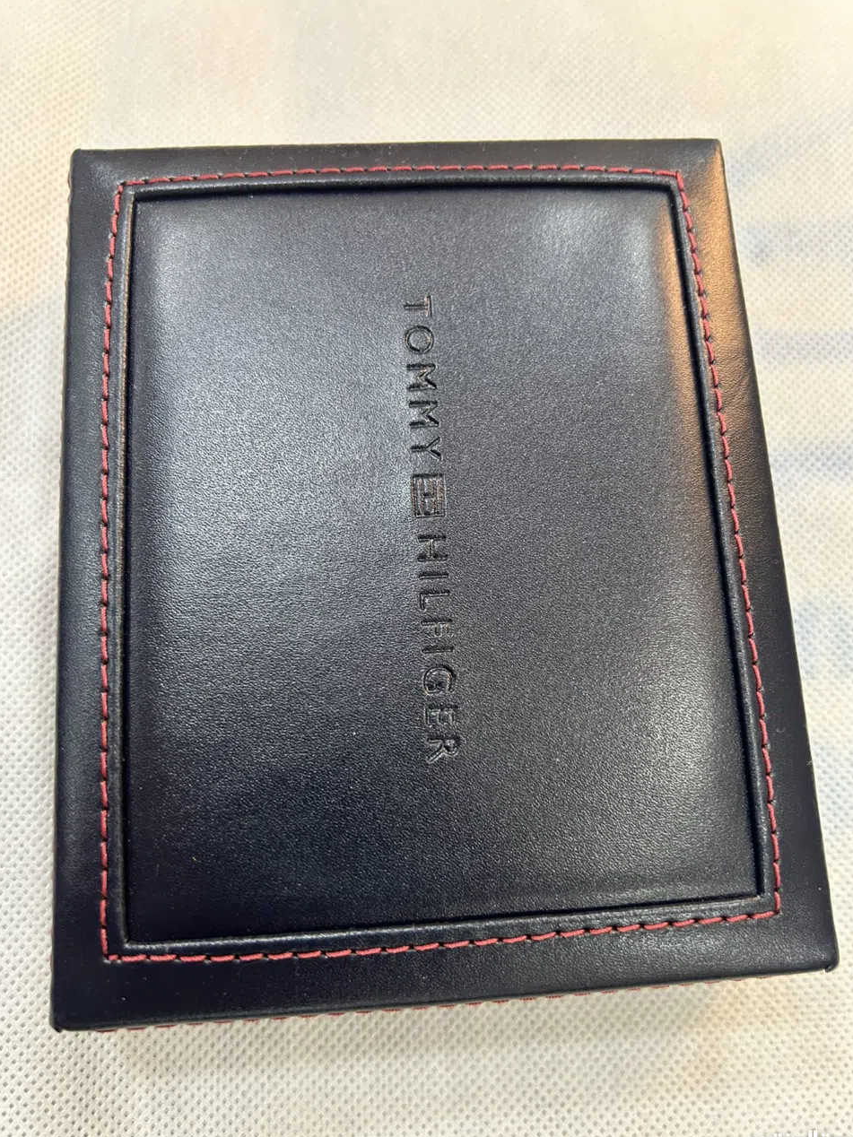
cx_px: 440
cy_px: 604
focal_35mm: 28
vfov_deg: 63.4
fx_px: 920
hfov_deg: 49.7
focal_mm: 5.7
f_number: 1.5
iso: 160
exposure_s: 1/60
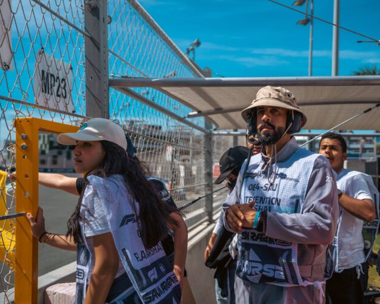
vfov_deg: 37.3
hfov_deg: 45.7
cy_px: 153
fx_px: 450
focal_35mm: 40
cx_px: 209
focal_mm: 35
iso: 100
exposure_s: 1/4000
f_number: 2.8
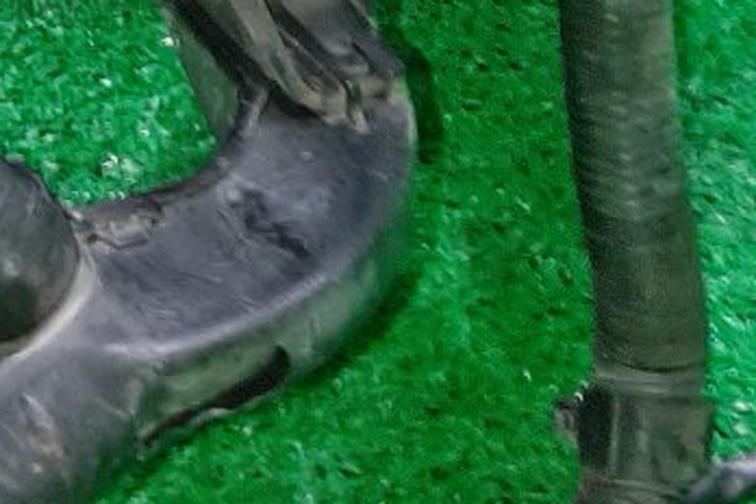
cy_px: -189
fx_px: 2352
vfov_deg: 11.8
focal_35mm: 112
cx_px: 287
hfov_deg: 18.2
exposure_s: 1/24
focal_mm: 3.93
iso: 179
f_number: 1.7
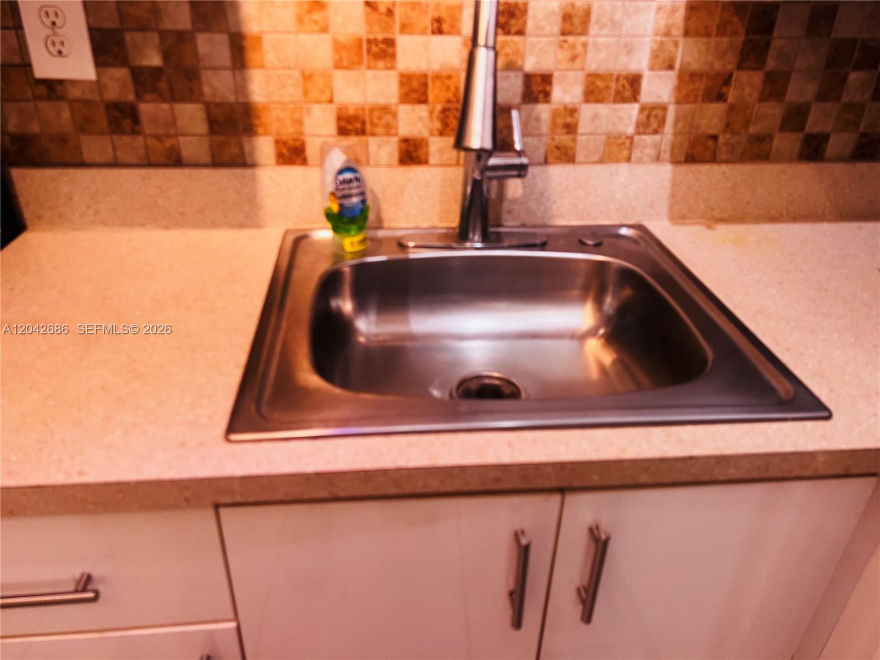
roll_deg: -0.8
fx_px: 661
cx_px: 440
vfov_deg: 53.1
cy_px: 330
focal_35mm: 26
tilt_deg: -30.3
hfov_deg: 67.3
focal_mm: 5.7
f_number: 1.5
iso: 100
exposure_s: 1/60
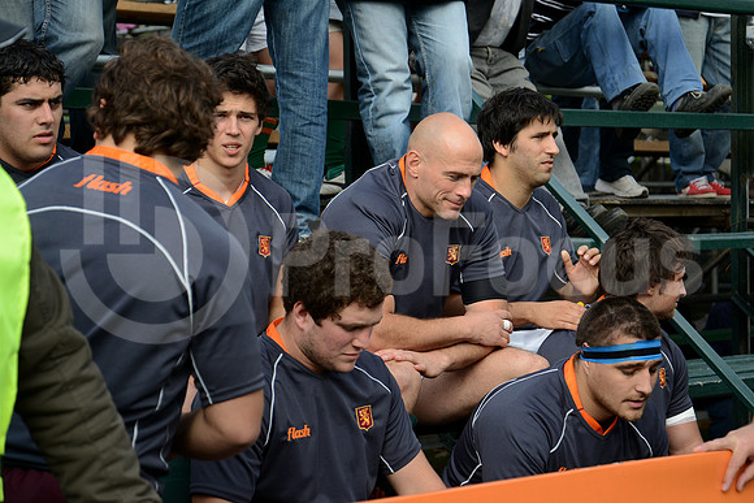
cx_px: 377
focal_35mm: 75
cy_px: 252
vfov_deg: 18.2
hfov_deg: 27.0
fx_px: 1571
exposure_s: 1/800
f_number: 4.5
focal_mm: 75
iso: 250
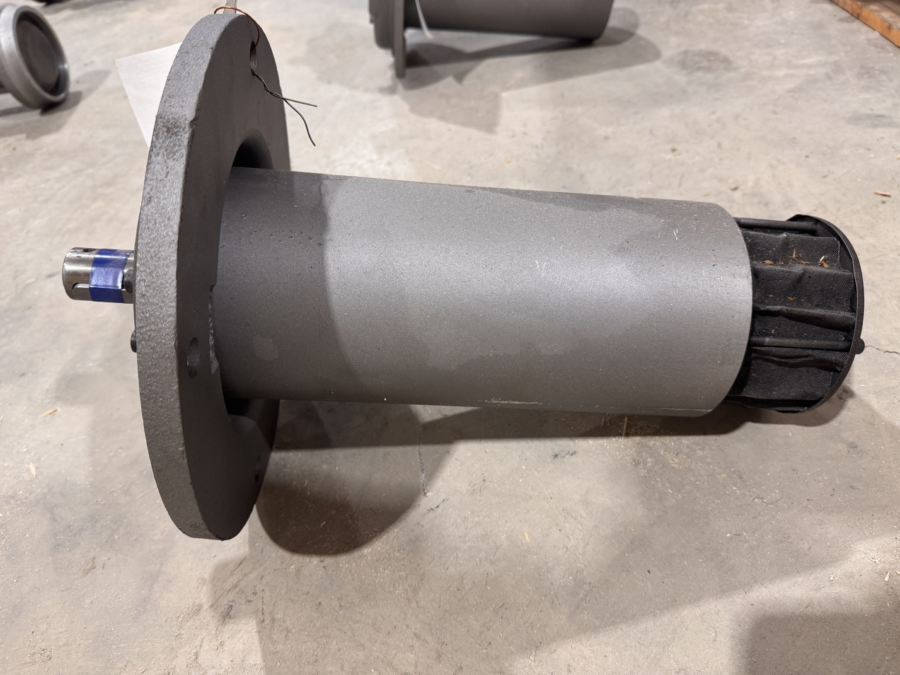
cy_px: 338
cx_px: 450
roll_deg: +10.1
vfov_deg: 56.8
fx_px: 624
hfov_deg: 71.6
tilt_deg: -42.1
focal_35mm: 24
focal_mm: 6.76
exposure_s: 1/60
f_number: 1.78
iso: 160
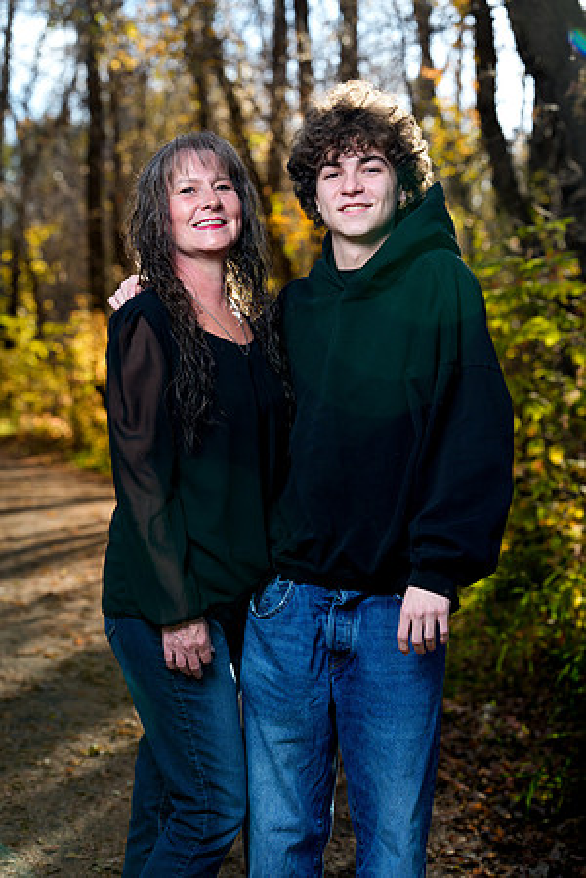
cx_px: 293
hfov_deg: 18.2
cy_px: 439
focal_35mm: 75
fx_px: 1831
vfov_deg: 27.0
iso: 400
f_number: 4
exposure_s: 1/160
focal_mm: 75
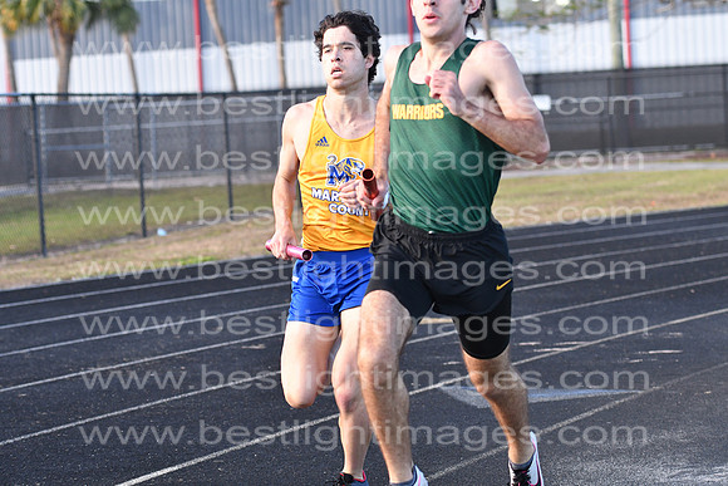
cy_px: 243
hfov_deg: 19.5
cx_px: 364
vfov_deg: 13.0
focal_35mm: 105
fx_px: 2124
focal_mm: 70
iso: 1000
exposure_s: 1/2000
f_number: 4
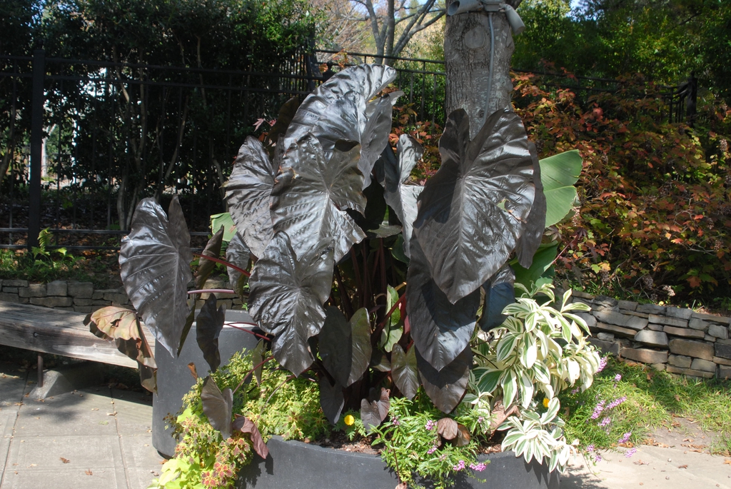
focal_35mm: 42
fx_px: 854
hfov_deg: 46.4
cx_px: 366
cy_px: 244
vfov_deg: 32.0
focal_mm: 28
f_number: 8
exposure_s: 1/250
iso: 400
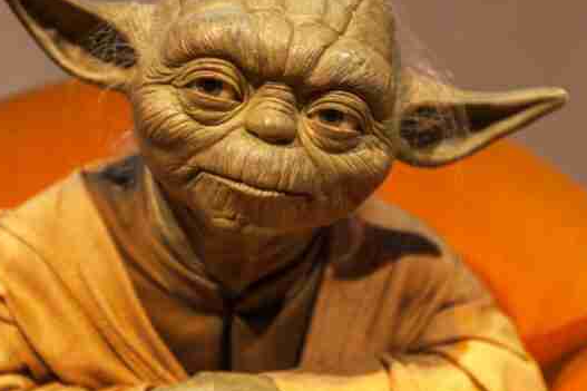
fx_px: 1663
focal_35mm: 102
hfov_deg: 20.0
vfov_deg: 13.4
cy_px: 173
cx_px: 276
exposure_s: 1/30
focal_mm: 70
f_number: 2.8
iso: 400
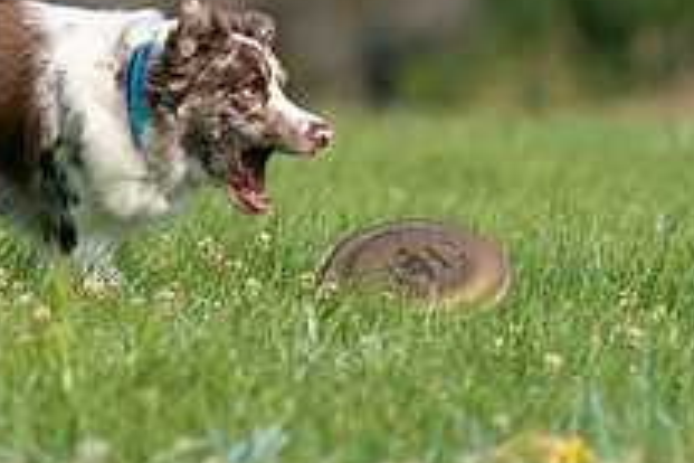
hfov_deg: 1.9
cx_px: 74
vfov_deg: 1.2
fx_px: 21300
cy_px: -102
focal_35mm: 1105
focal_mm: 394
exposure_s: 1/4000
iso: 800
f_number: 6.3
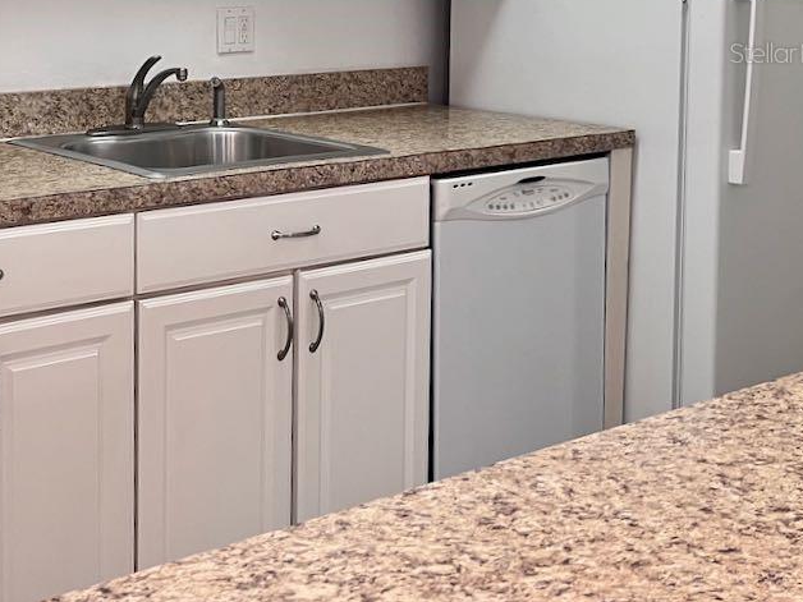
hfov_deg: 33.6
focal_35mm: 53
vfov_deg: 26.5
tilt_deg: -4.2
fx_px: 1229
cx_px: 32
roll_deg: +1.9
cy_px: 52
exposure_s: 1/60
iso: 80
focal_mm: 5.7
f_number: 1.5
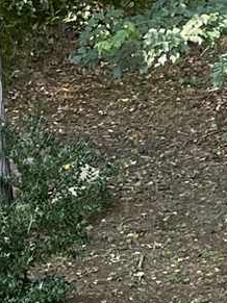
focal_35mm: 206
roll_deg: -1.4
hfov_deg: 7.1
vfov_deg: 9.4
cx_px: 381
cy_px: 432
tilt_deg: -22.5
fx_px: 1802
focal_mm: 4.2
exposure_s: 1/121
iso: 125
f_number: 1.6
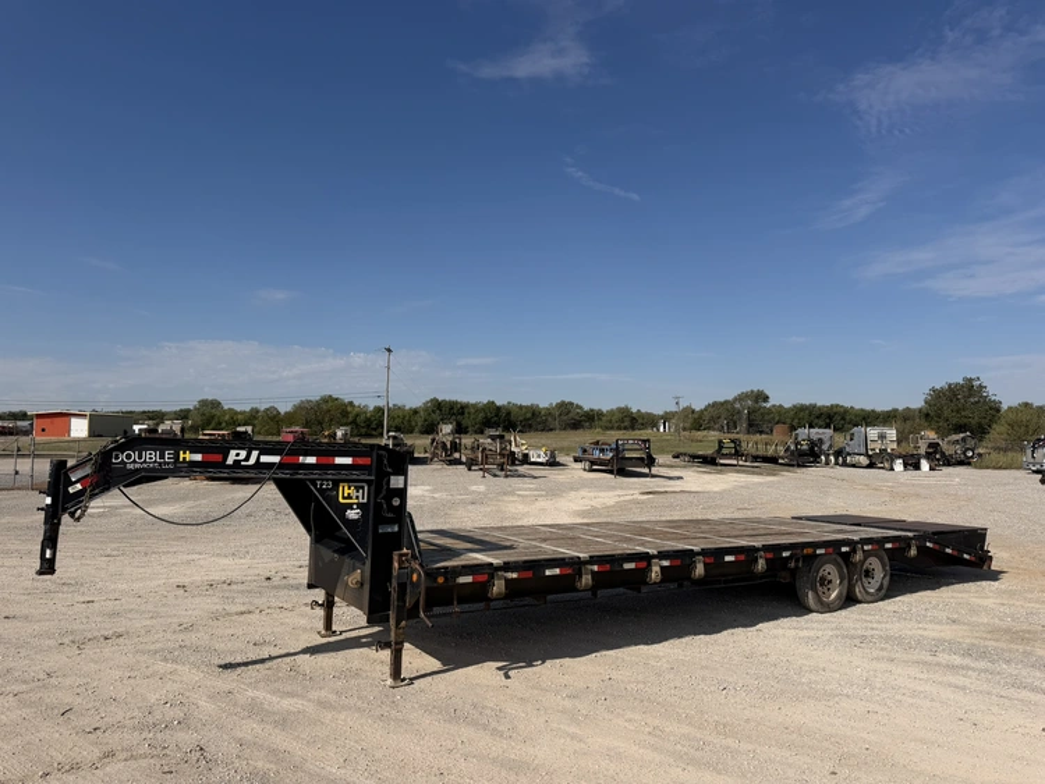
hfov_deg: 71.6
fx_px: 725
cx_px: 522
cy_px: 392
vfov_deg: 56.8
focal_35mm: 24
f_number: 1.78
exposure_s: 1/9091
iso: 80
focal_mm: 6.76
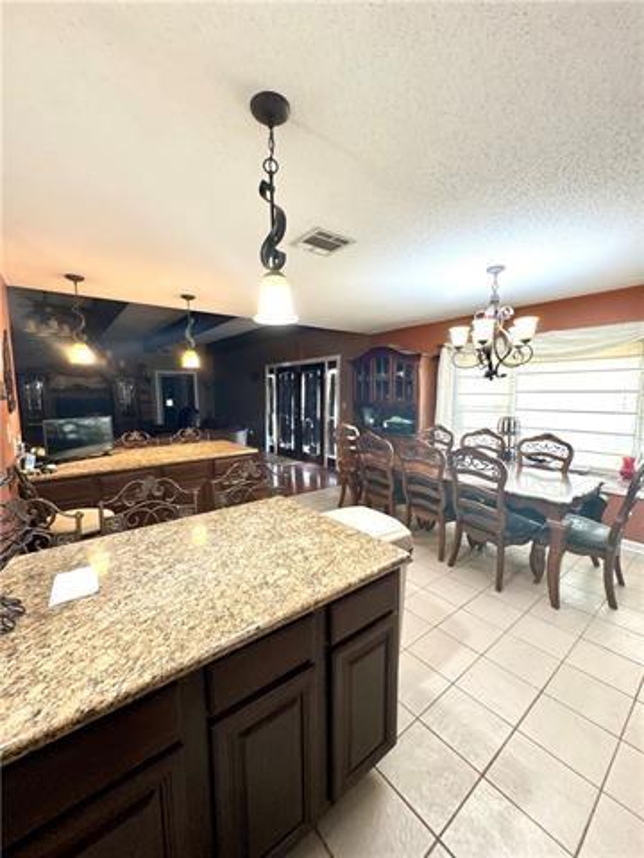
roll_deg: +1.1
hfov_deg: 85.7
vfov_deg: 102.1
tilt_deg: -6.4
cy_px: 429
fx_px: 347
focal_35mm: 14
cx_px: 322
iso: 320
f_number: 2.2
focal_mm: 2.22
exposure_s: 1/60
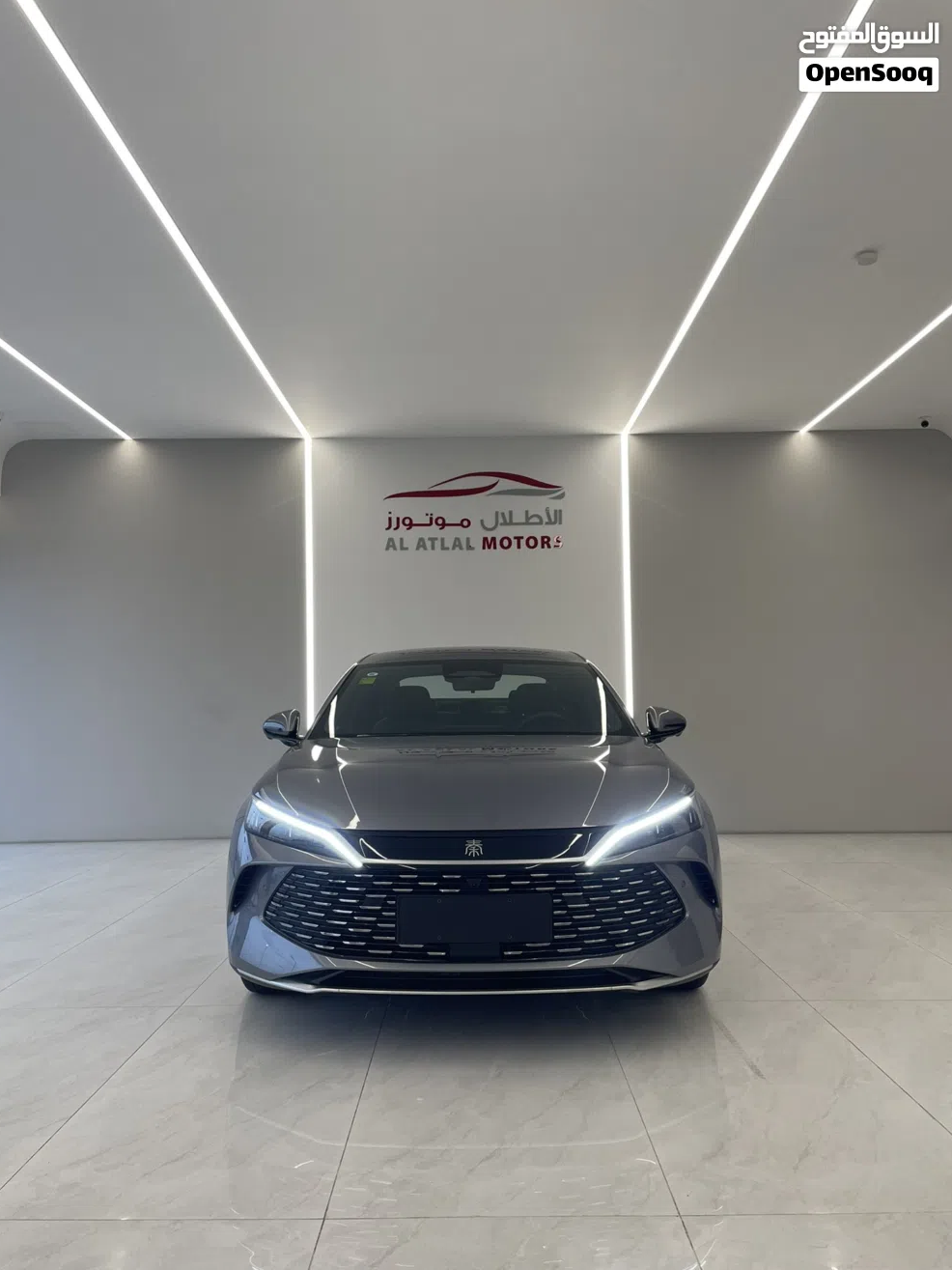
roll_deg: +0.7
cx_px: 468
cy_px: 658
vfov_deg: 65.3
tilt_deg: +2.3
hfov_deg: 51.3
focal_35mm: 27
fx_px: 990
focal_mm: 4.2
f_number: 1.6
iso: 80
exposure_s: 1/100
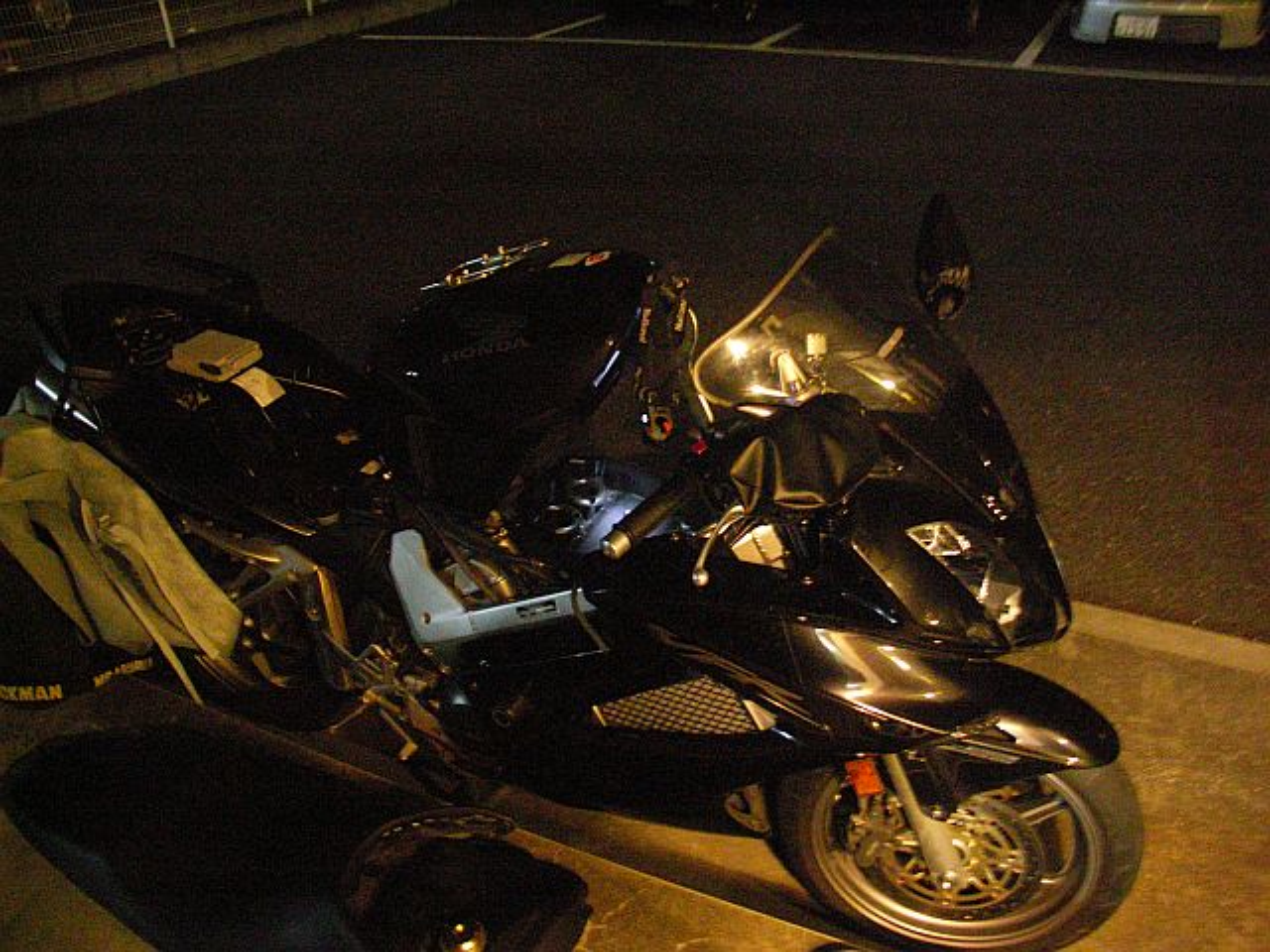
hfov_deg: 63.4
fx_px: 1027
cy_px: 476
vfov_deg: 49.7
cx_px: 635
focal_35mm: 28
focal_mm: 7.2
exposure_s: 1
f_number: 2.8
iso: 800
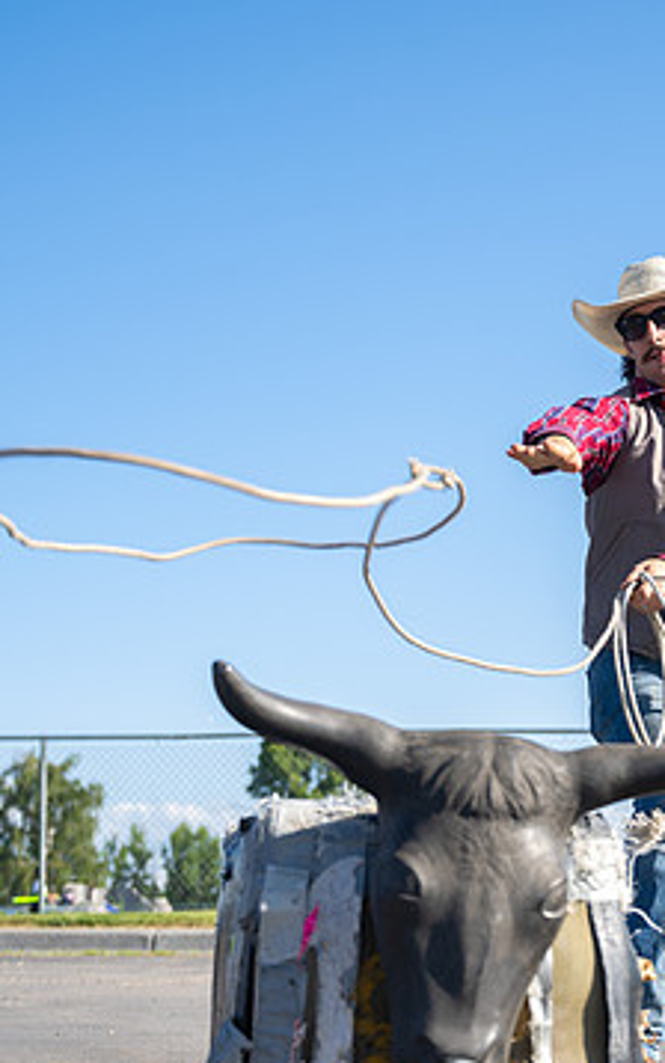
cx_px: 665
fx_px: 2434
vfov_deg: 24.6
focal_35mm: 84
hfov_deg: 15.3
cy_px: 564
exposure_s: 1/640
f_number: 4
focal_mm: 48
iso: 100
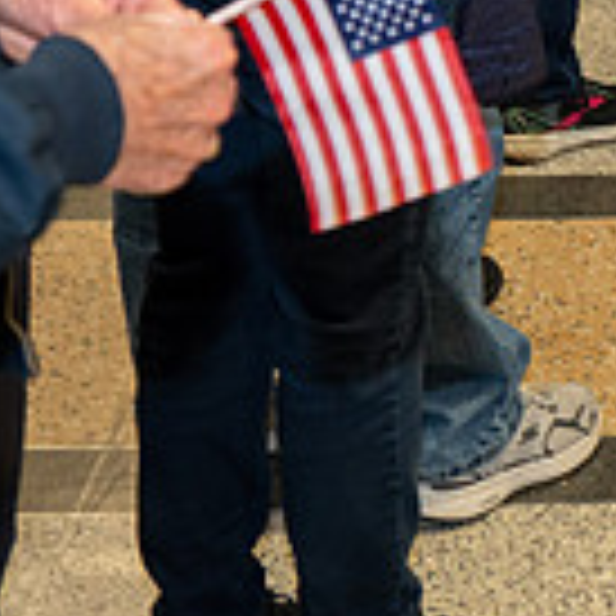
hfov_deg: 12.1
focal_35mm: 137
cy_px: -144
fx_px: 2758
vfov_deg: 12.4
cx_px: 967
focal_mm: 38
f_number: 5
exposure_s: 1/40
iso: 1800
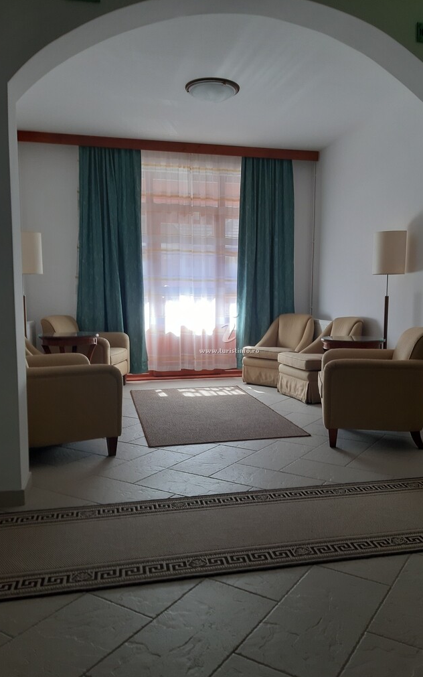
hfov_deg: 43.1
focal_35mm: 29
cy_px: 340
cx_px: 237
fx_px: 535
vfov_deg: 64.6
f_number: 1.7
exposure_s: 1/50
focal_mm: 3.93
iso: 64
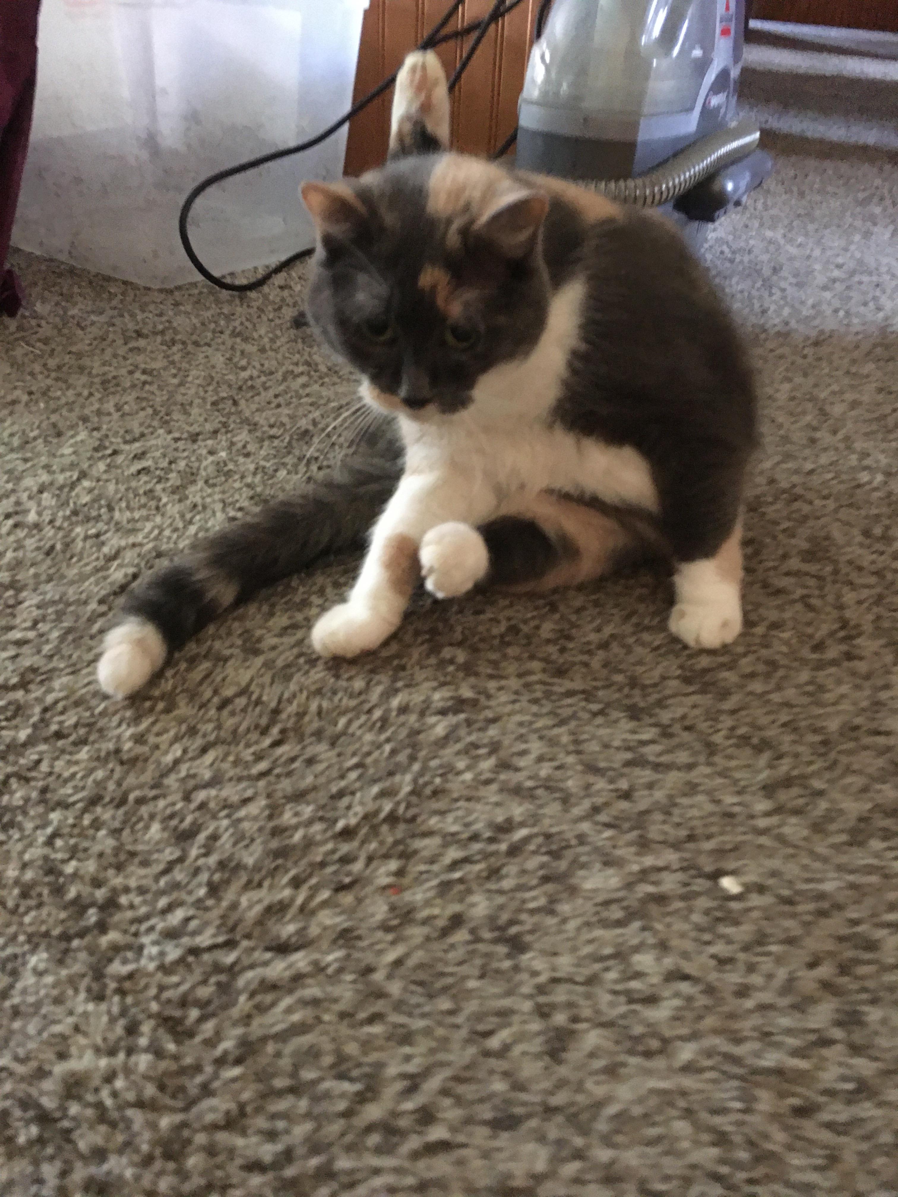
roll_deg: -4.4
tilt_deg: -29.2
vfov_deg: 61.7
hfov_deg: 48.2
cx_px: 449
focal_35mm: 29
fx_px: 1003
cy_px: 598
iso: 125
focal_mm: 4.15
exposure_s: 1/4
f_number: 2.2
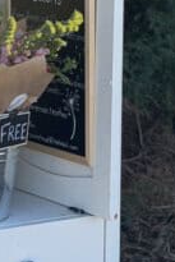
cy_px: -29
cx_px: -98
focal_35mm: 195
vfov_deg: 10.4
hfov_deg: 6.9
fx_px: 1419
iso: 80
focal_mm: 6.8
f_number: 1.8
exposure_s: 1/1795
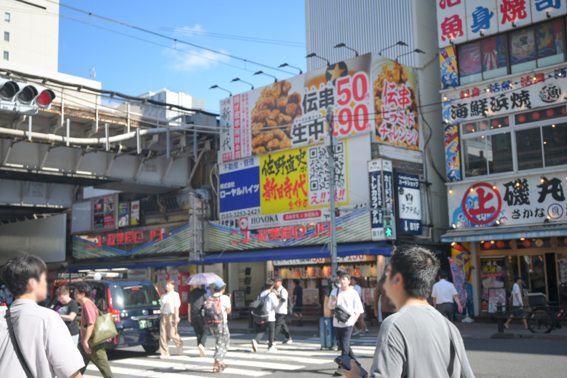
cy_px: 189
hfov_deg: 48.7
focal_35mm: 40
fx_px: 626
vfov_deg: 33.6
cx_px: 284
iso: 100
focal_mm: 26.5
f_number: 4.5
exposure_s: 1/400
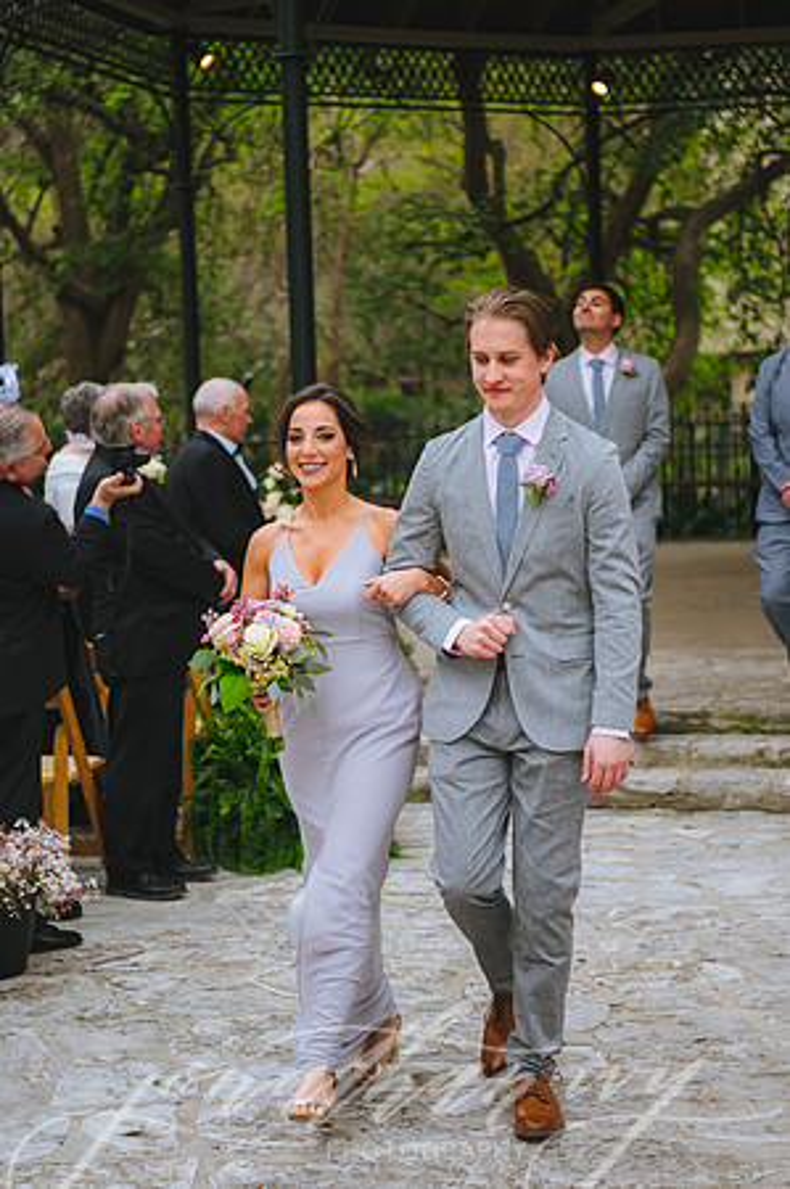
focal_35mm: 70
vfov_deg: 28.9
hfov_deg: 19.4
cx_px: 395
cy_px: 594
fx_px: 2309
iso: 400
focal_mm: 70
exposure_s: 1/1600
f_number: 2.8
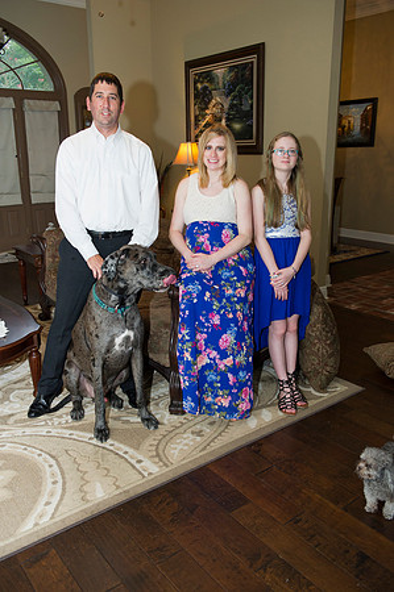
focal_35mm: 31
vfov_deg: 60.3
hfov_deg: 42.2
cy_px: 296
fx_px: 510
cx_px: 197
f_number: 4
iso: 1600
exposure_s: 1/160
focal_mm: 31
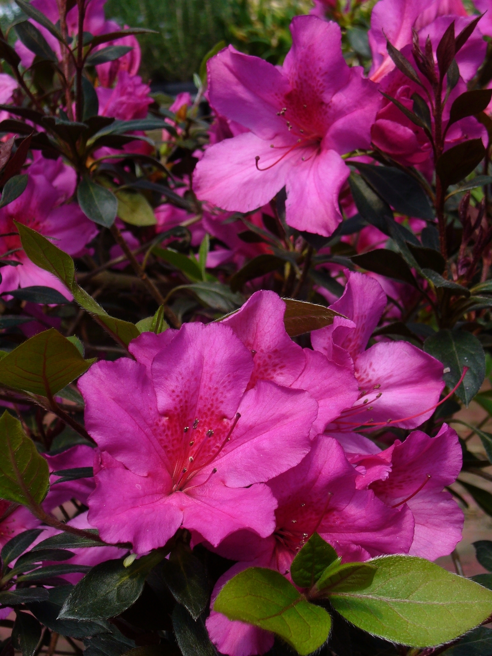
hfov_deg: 24.4
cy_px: 328
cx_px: 246
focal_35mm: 60
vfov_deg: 32.2
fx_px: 1137
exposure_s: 1/125
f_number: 6.2
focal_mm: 9.9
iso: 80
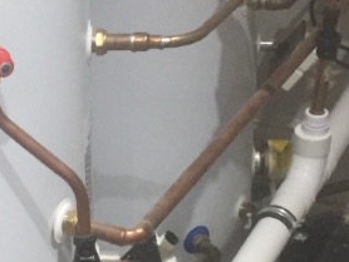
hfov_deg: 15.5
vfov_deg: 11.9
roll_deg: +2.6
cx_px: 28
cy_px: 117
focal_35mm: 125
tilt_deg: -29.8
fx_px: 1261
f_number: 2.2
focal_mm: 4.15
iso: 250
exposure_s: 1/33
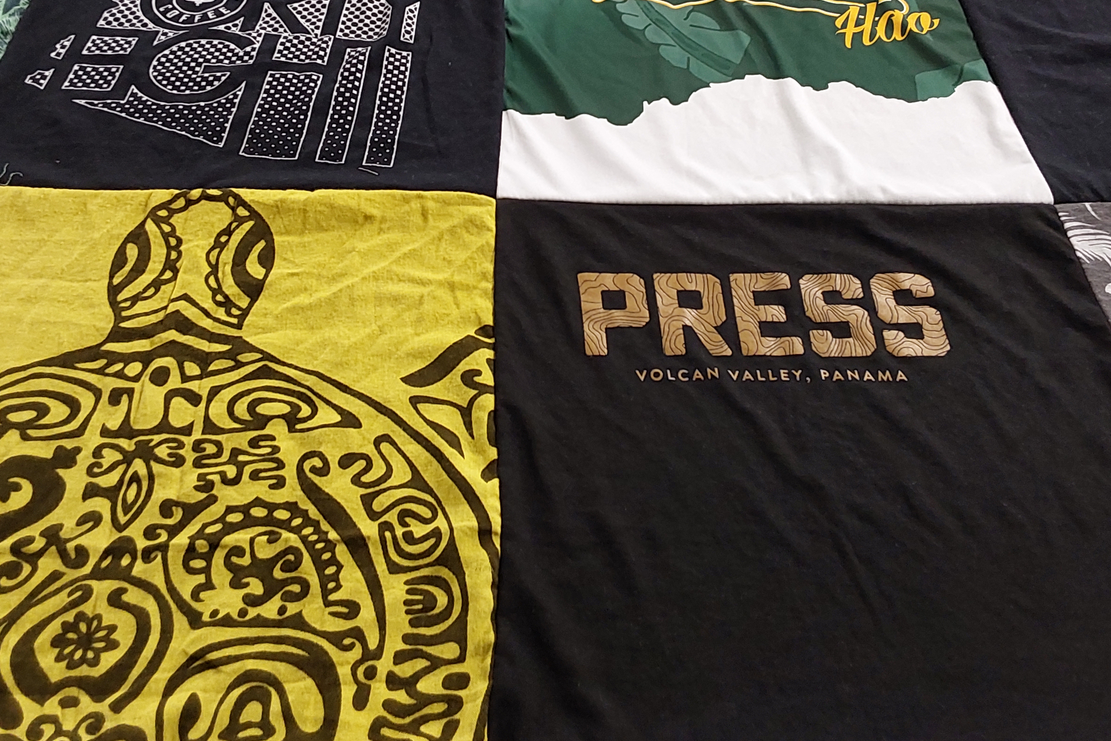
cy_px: 171
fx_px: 1234
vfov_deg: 32.7
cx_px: 567
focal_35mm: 40
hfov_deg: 48.5
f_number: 1.9
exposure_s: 1/50
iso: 125
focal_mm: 2.91
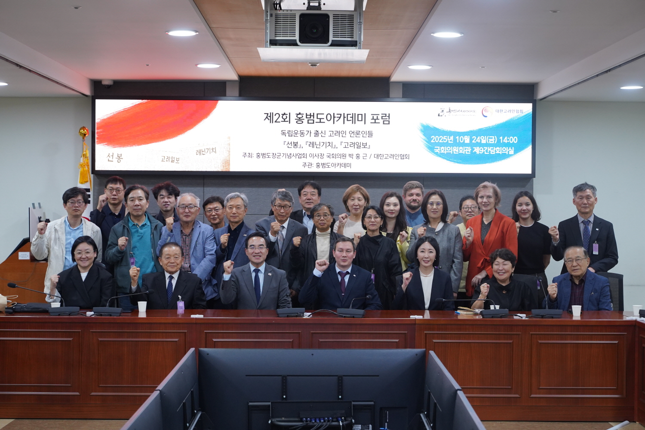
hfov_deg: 35.1
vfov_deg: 23.8
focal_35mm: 57
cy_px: 215
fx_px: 1021
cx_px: 322
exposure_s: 1/160
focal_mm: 57
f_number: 5
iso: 2000
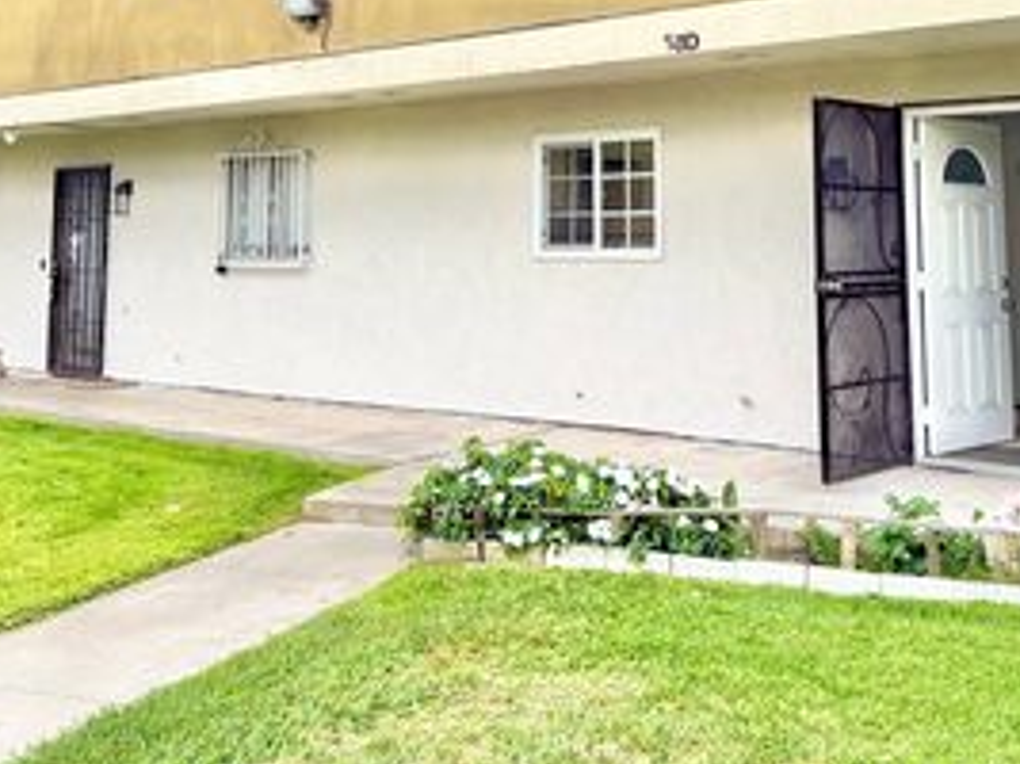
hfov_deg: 41.7
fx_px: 1325
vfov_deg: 30.6
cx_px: 646
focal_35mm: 45
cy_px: 67
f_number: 1.78
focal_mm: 6.76
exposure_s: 1/1464
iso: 100
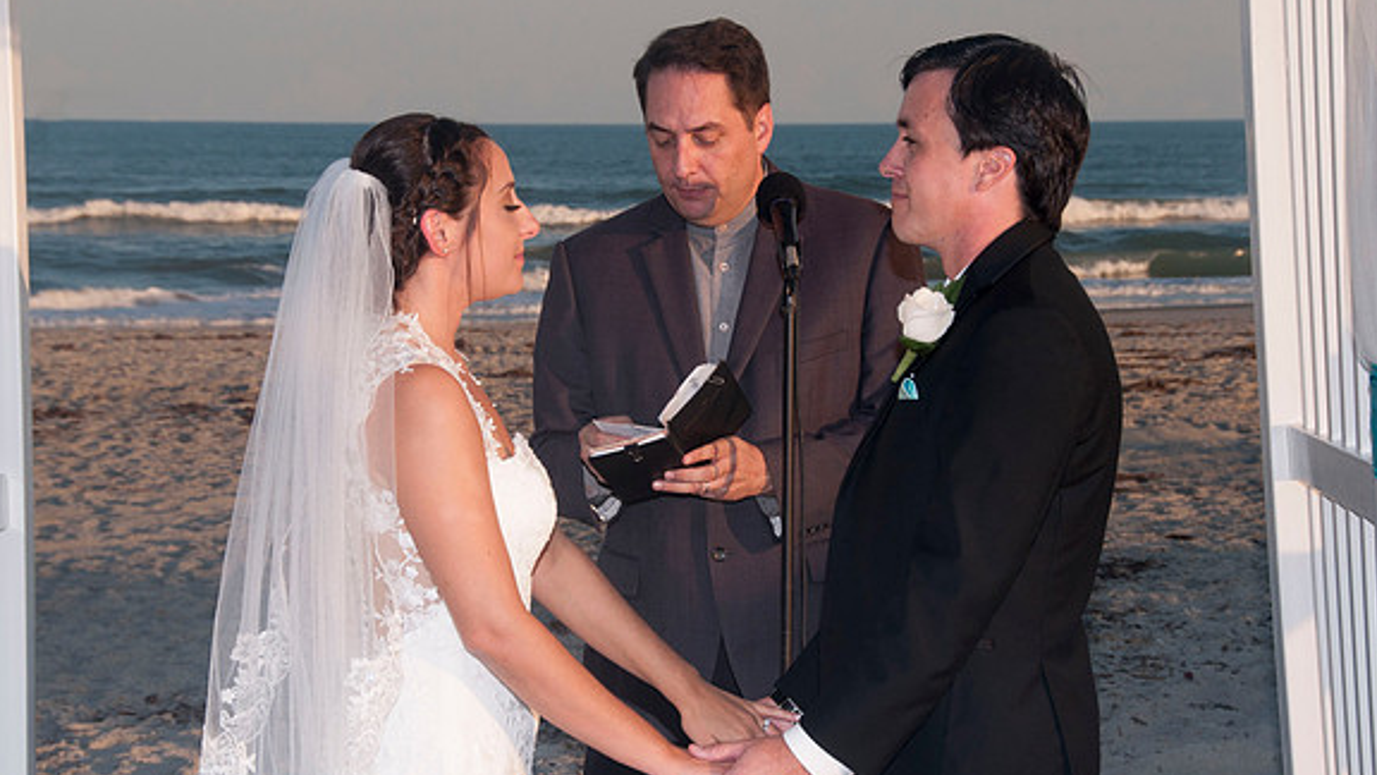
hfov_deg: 20.2
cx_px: 660
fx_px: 3870
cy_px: 409
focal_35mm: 106
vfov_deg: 11.4
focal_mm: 60
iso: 100
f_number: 10
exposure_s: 1/250
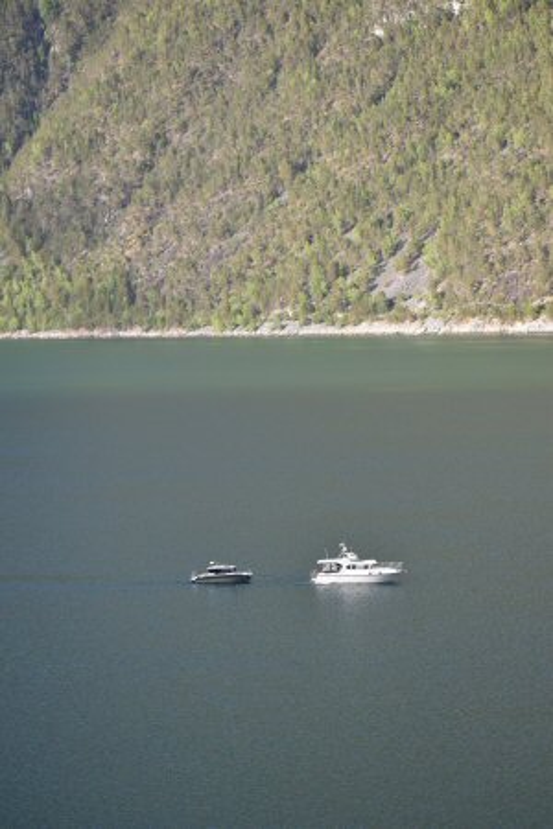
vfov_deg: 18.2
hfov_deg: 12.2
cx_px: 276
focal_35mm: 112
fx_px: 2592
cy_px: 414
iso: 100
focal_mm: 75
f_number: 4.8
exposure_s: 1/250
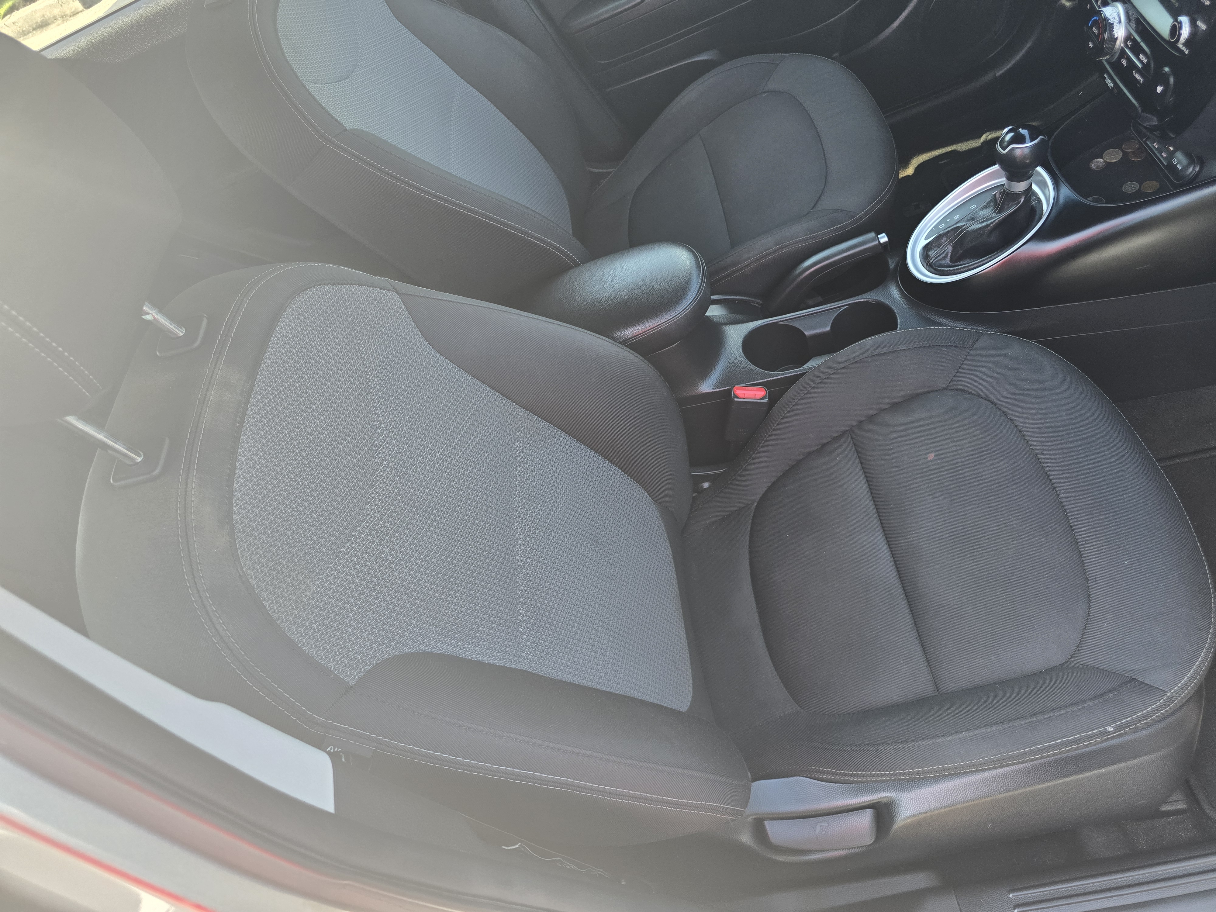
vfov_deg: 58.9
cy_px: 456
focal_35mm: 23
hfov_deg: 73.9
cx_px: 608
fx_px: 808
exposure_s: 1/180
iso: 125
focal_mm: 6.3
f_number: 1.7
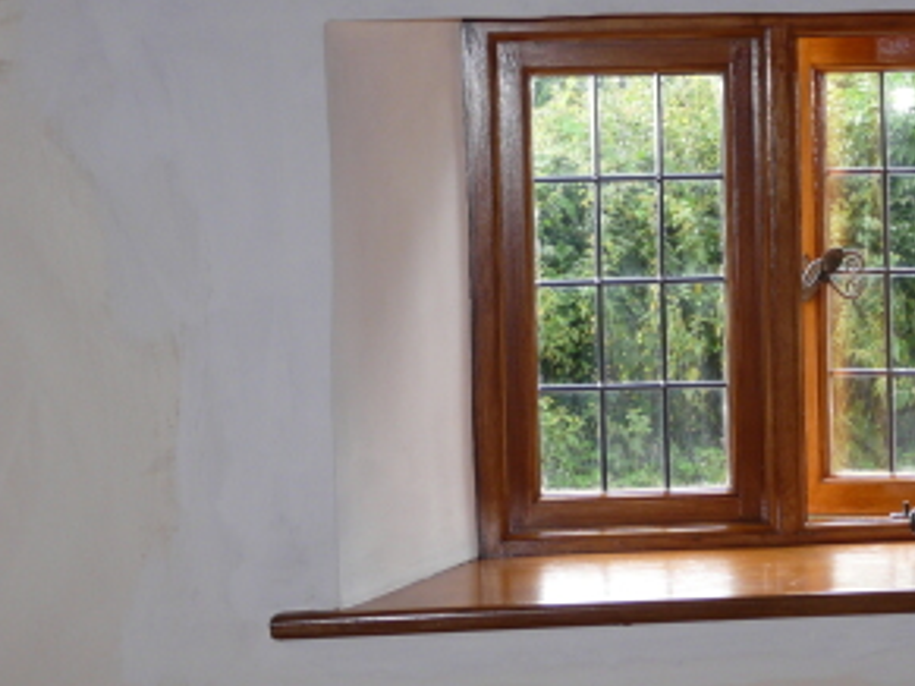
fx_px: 3065
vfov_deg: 12.8
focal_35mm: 116
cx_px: 707
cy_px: 293
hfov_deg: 16.9
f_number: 3.2
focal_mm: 10.8
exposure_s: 1/50
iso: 100
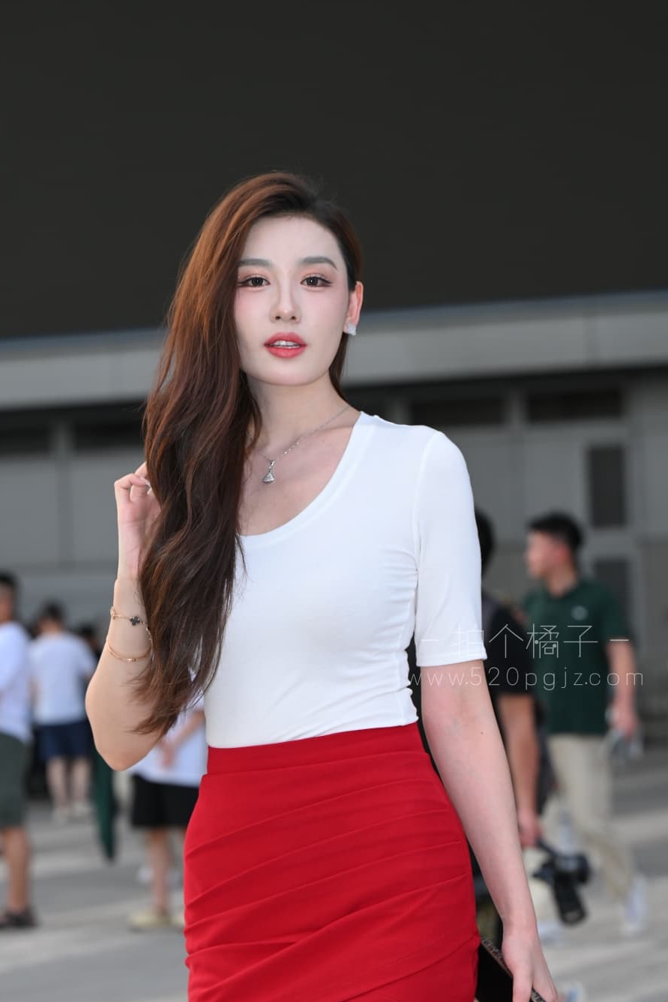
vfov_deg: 15.1
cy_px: 619
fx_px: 3786
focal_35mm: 136
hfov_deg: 10.1
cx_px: 241
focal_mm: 101
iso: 400
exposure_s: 1/250
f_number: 5
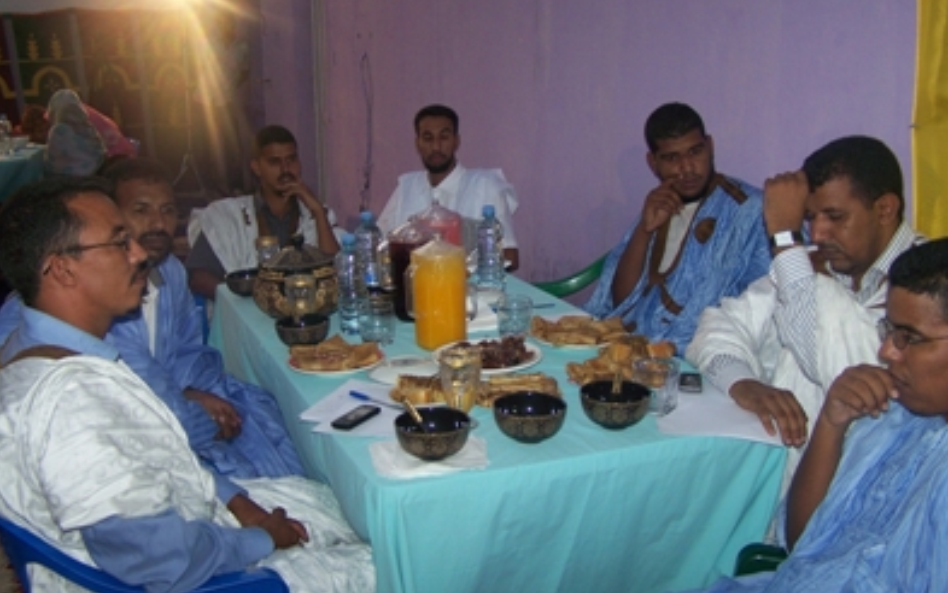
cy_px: 248
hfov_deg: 48.2
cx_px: 478
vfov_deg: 31.2
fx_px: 1060
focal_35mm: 41
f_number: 2.8
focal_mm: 6.3
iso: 80
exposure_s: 1/60
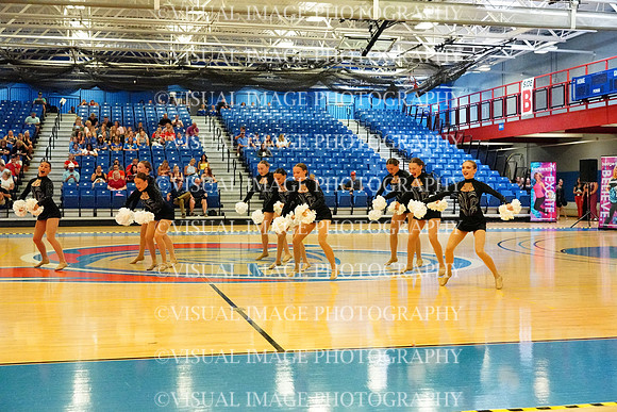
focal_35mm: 48
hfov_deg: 41.1
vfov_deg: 28.1
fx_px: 823
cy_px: 206
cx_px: 308
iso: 25600
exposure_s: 1/1000
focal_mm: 48
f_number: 4
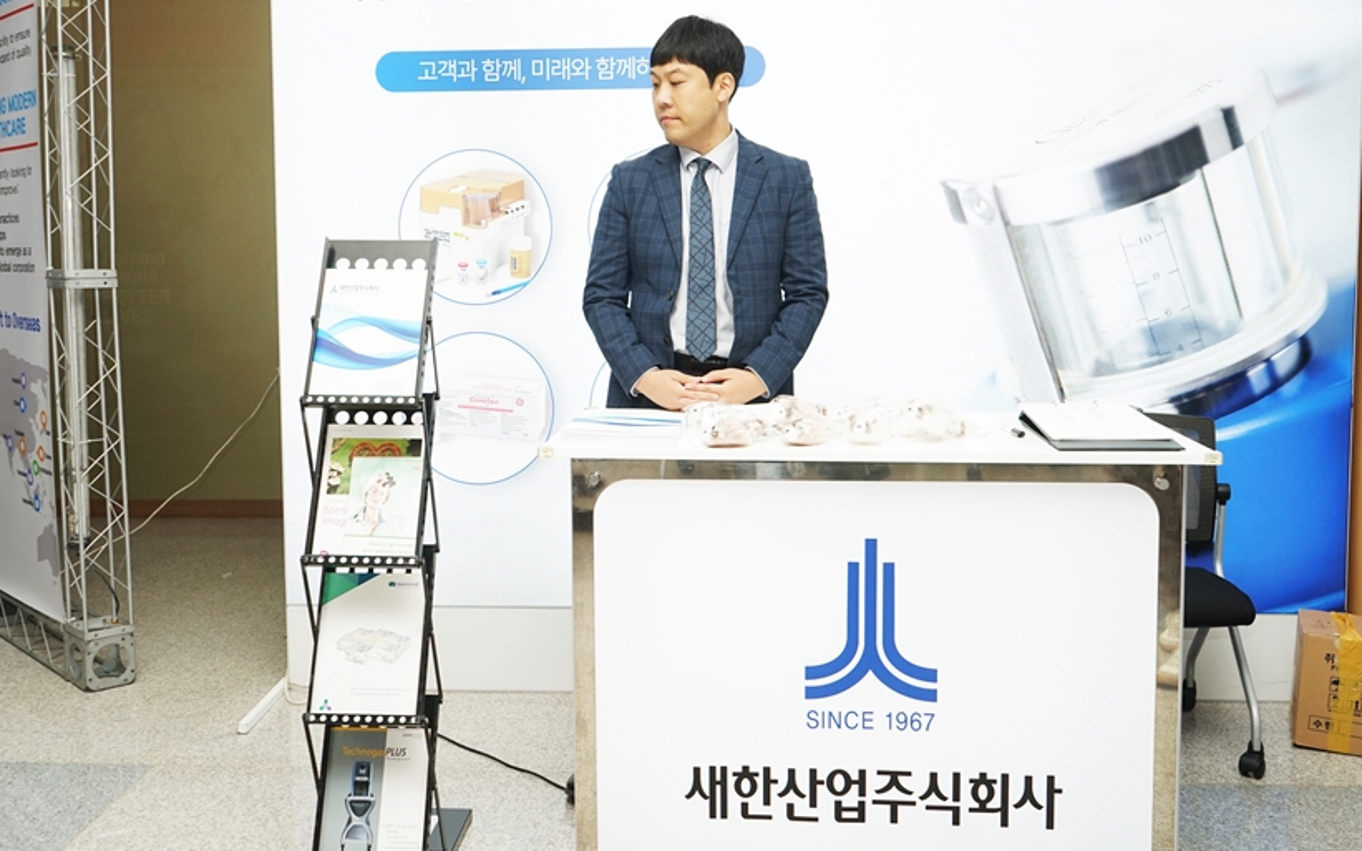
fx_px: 1336
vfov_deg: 35.2
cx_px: 622
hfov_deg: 53.9
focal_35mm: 36
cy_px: 348
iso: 400
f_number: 6.3
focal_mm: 29
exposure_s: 1/250
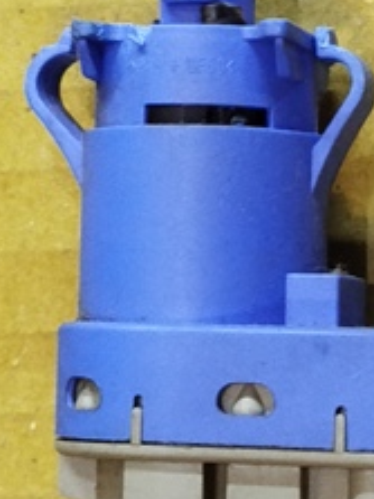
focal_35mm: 155
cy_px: 307
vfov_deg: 12.7
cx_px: 296
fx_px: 2235
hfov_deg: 9.5
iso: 640
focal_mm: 5.31
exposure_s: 1/33
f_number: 1.7
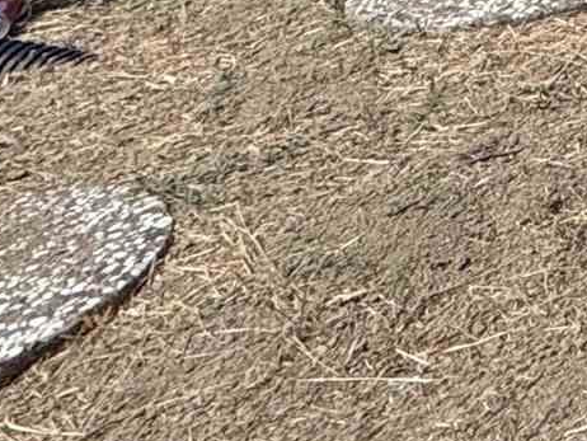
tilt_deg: -4.6
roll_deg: -2.2
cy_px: -680
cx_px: 1750
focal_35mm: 93
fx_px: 1578
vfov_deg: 12.1
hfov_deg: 11.6
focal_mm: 2.22
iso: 25
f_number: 2.2
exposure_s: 1/770
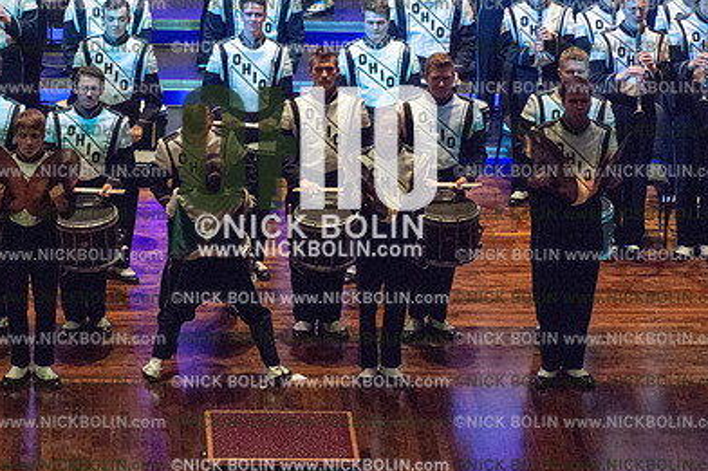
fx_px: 4069
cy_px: 171
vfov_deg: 6.6
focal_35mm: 207
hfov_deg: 9.9
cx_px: 309
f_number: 5.6
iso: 8000
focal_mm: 140
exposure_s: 1/250
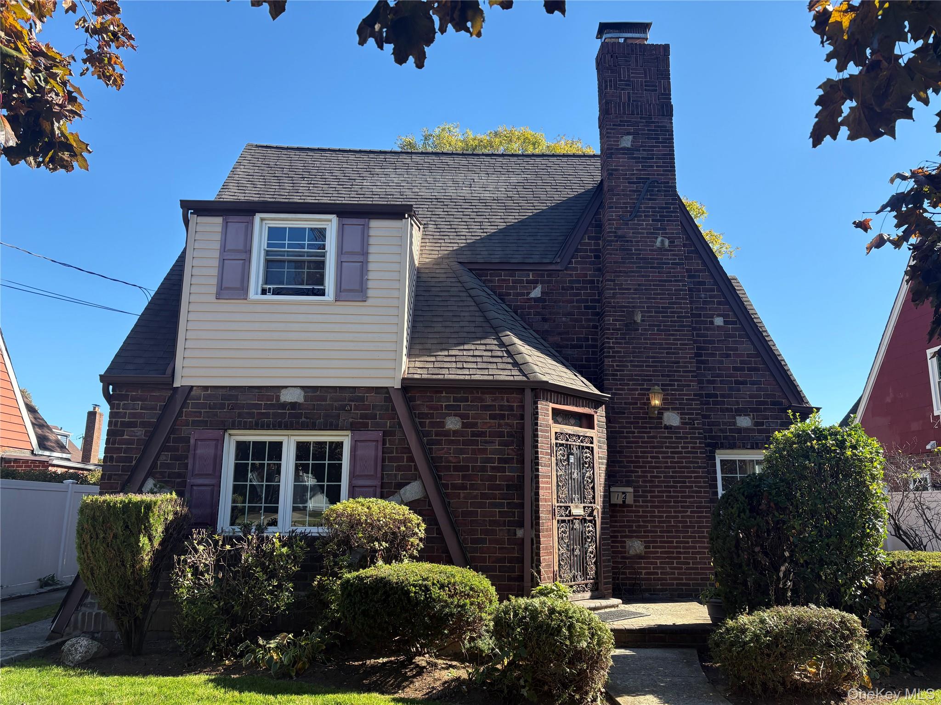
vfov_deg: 53.1
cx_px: 470
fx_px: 707
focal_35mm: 26
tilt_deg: +11.4
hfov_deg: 67.3
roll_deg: +0.4
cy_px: 352
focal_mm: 5.96
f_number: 1.6
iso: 50
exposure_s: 1/1311
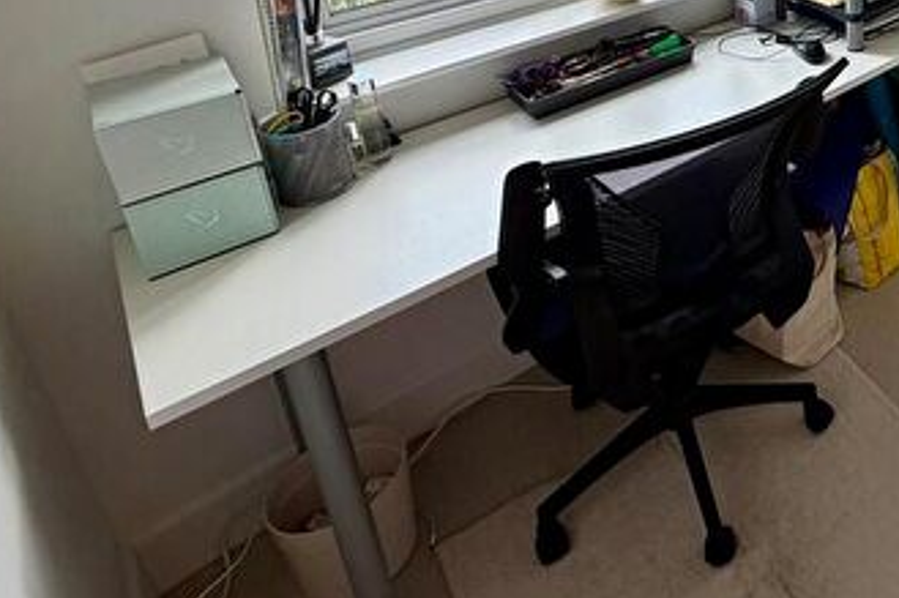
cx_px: 918
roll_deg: +0.1
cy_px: -34
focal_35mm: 31
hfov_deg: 48.5
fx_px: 774
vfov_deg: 36.7
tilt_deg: -19.8
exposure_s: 1/121
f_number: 2.2
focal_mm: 2.22
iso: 80
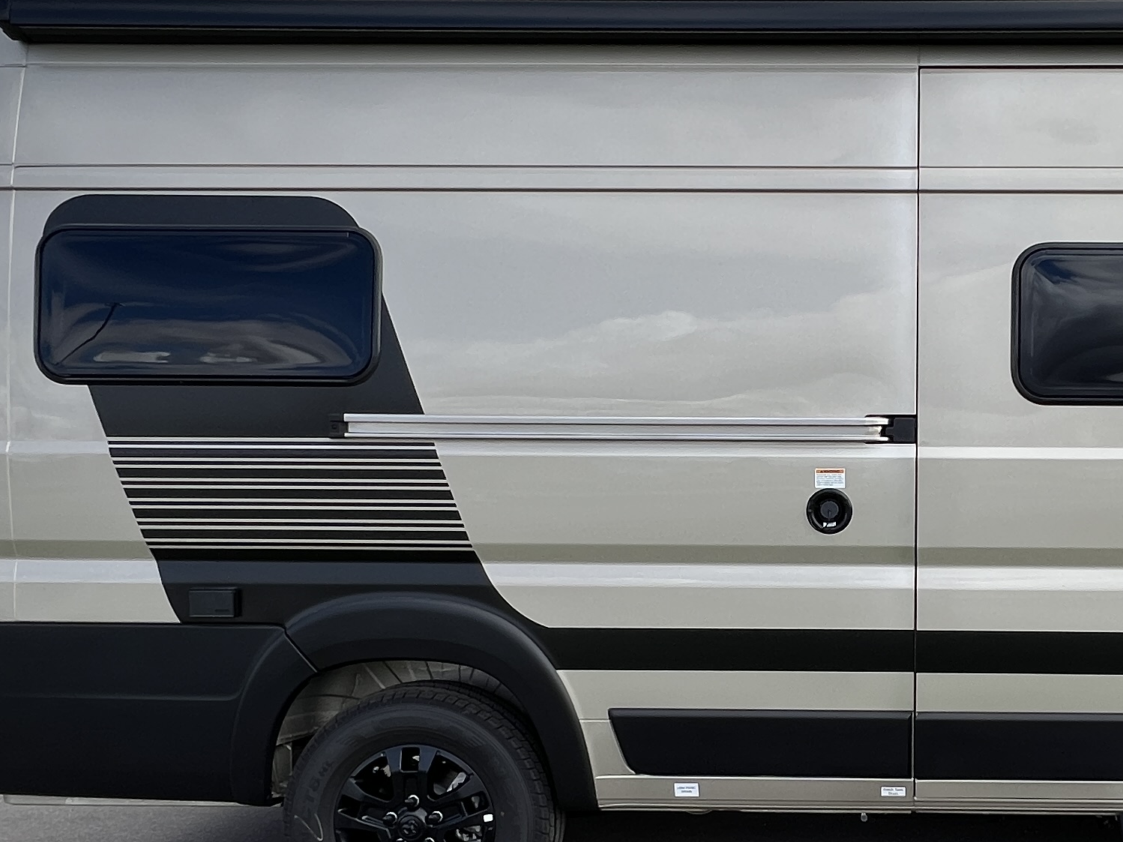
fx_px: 1135
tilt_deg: -4.2
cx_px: 906
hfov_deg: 49.4
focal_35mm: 35
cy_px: 518
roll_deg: +2.8
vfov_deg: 40.4
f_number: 1.8
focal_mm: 1.57
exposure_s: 1/815
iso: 32
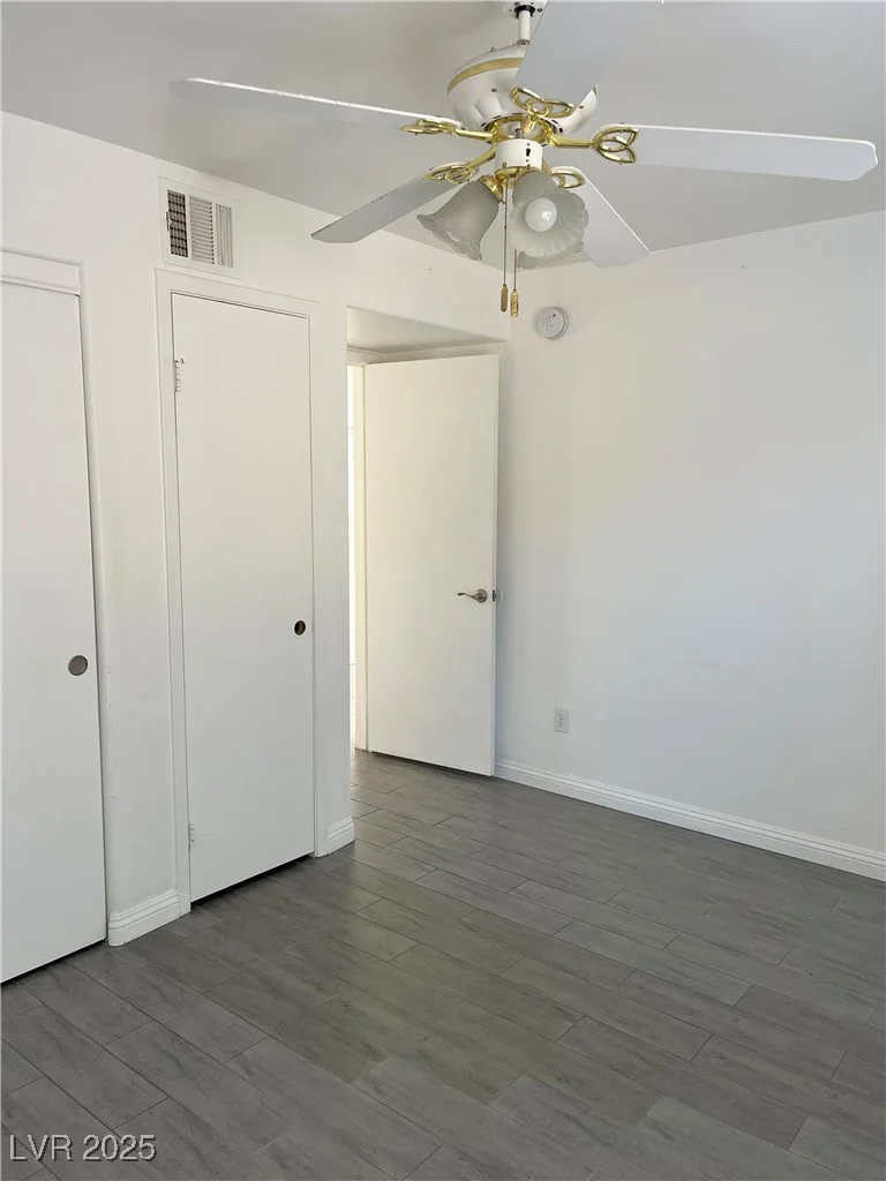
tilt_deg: -7.7
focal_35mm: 26
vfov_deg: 67.3
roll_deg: -0.9
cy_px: 590
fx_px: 887
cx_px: 443
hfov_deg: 53.1
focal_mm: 5.1
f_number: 1.6
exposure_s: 1/121
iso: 80
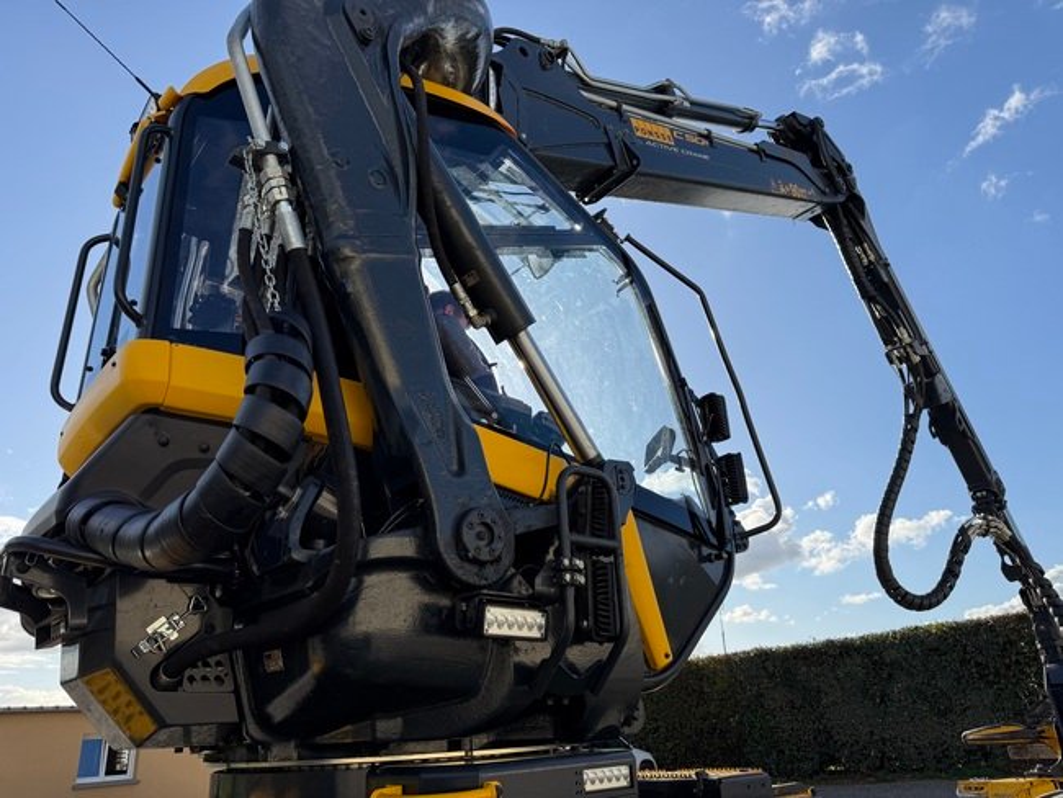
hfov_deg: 71.6
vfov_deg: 56.8
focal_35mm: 24
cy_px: 399
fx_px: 737
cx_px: 532
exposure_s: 1/3953
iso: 80
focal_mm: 6.76
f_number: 1.78
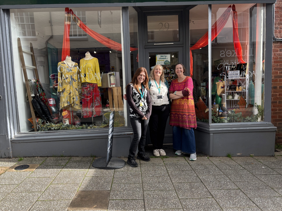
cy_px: 106
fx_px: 212
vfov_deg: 53.1
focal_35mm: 26
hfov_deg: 67.3
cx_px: 141
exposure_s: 1/257
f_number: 1.6
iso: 50
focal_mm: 5.96
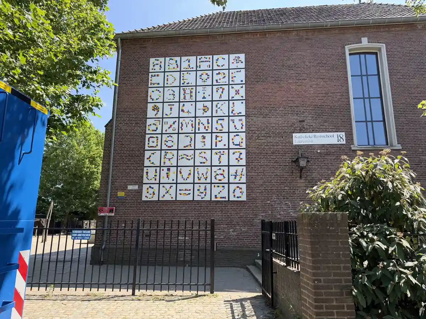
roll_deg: -1.0
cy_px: 160
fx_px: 295
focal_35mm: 24
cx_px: 213
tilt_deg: +12.9
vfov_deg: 56.8
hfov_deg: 71.6
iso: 100
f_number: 1.78
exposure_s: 1/1385
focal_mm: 6.76
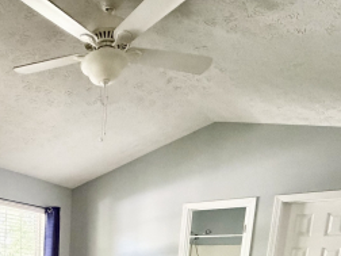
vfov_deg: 30.5
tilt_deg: -9.9
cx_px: 48
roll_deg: -1.4
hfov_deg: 46.3
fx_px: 364
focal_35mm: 37
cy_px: 333
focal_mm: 2.22
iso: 1250
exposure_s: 1/59
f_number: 2.2
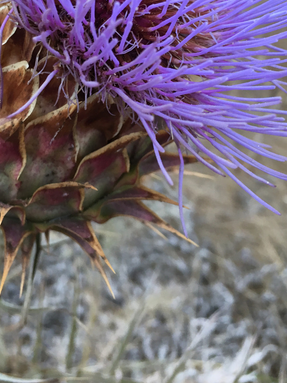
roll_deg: +0.1
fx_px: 564
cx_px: 85
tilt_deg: -35.7
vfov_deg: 36.6
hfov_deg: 28.3
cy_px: 96
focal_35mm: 51
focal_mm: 4.15
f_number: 2.2
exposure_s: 1/33
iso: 32
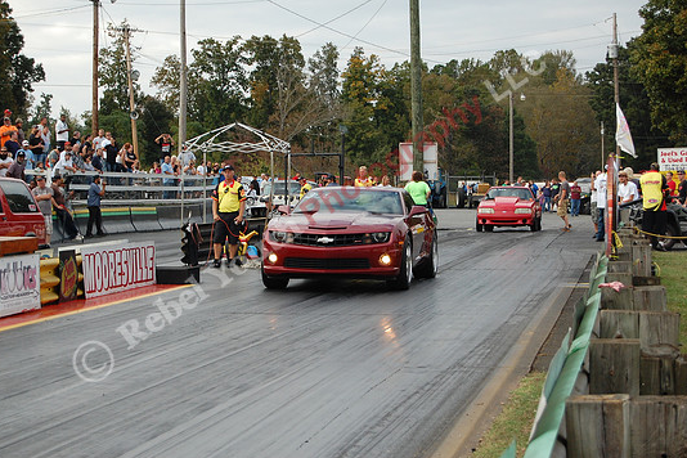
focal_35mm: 90
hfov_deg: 22.7
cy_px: 215
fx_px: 1709
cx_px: 323
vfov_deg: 15.3
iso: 450
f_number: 5.6
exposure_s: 1/500
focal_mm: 55
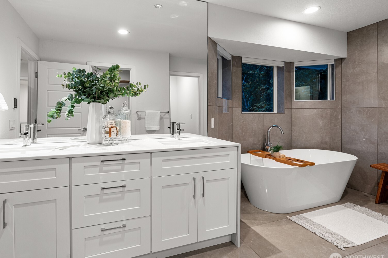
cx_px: 174
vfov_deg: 67.3
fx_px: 194
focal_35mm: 18
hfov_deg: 89.7
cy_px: 124
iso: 400
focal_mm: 16
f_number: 8
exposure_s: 1/3
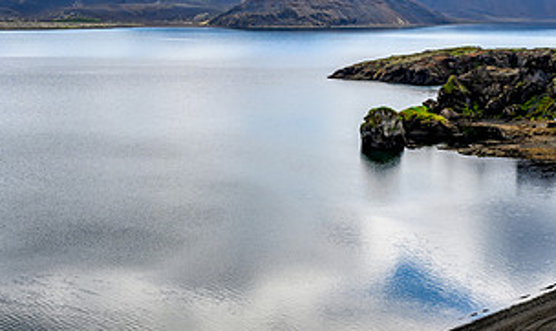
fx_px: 1137
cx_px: 175
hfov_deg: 27.3
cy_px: 162
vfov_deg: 16.6
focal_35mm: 76
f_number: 11
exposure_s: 1/60
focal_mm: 37
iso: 160
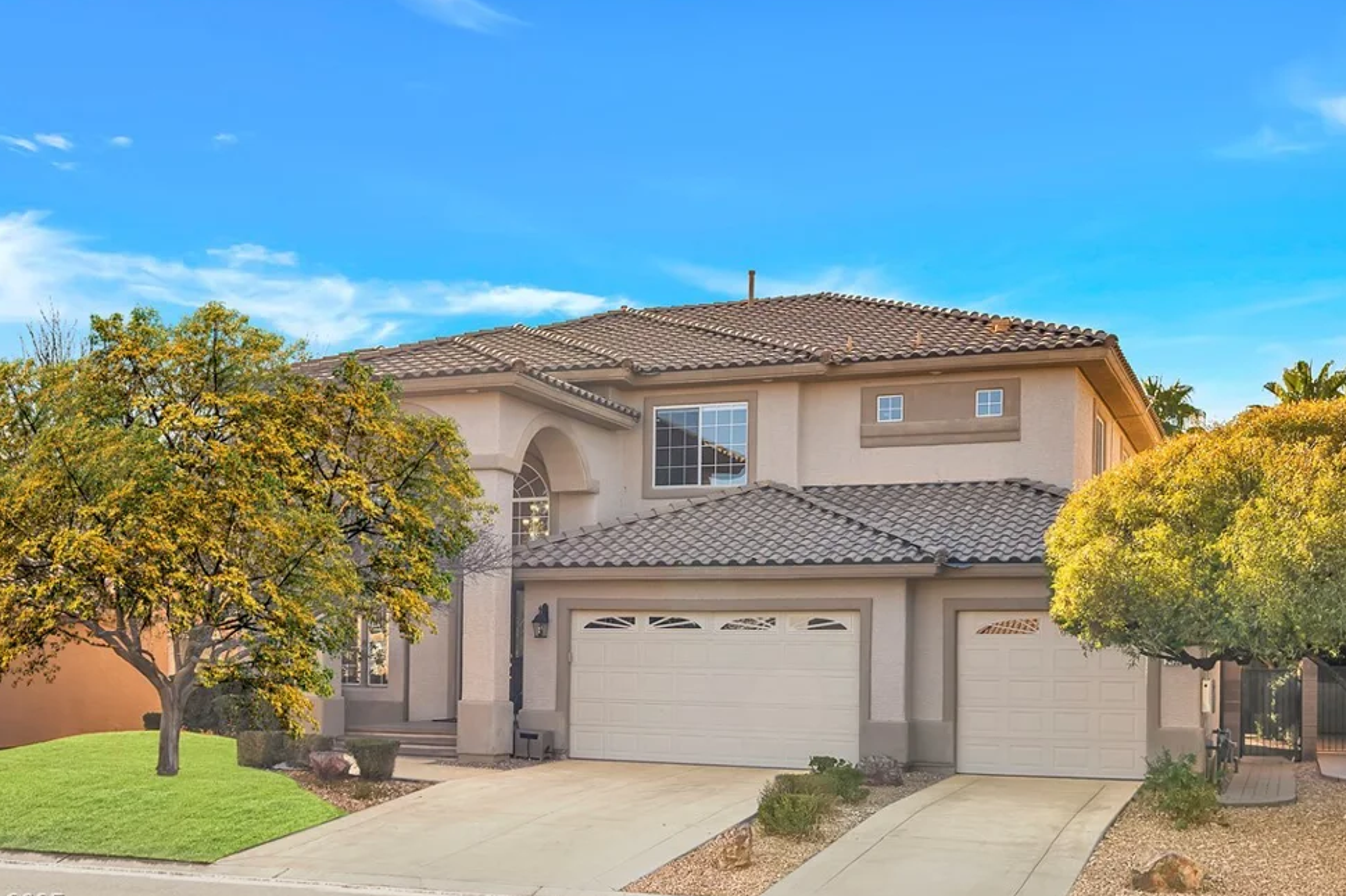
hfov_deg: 50.7
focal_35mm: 38
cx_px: 649
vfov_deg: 35.0
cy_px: 458
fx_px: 1420
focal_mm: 24
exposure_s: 1/400
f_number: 4.5
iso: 640
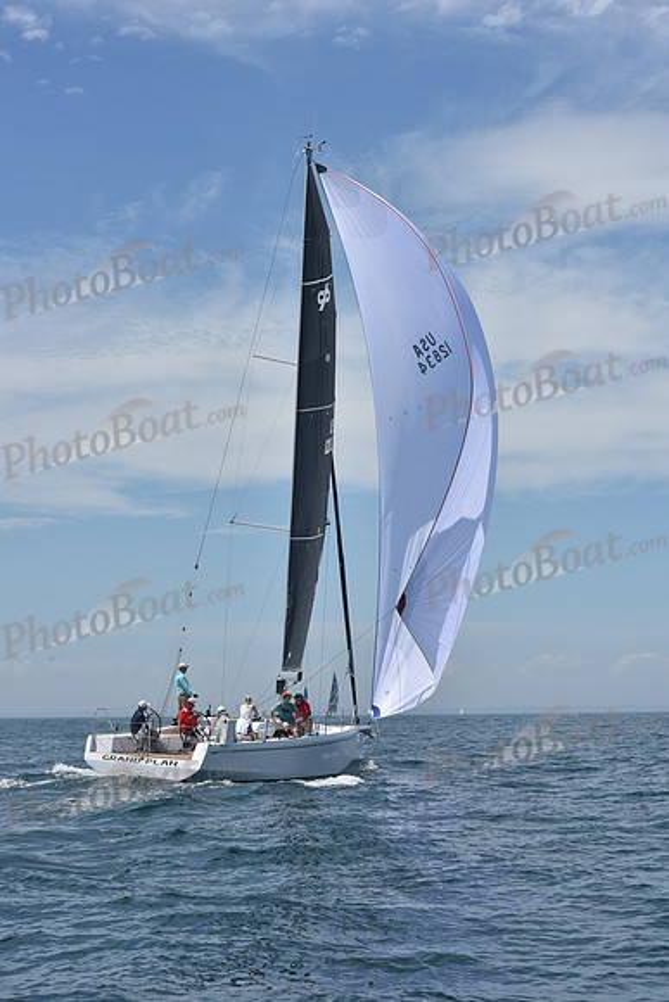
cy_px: 501
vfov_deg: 28.8
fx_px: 1950
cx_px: 334
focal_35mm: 70
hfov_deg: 19.5
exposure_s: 1/800
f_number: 11
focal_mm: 70
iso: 250
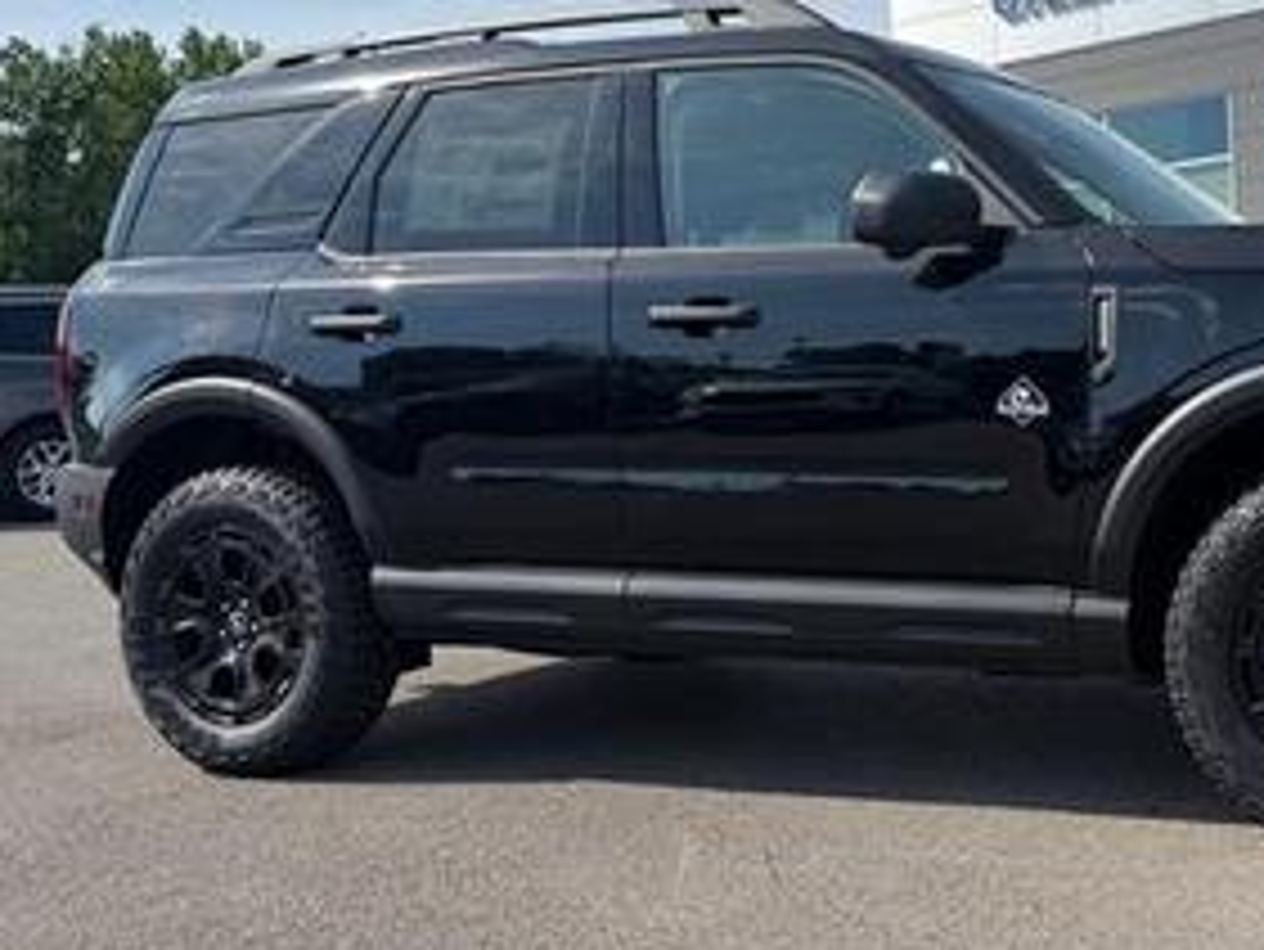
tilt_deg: +1.6
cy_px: 414
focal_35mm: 43
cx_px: 1026
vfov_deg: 33.6
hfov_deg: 41.8
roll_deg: +3.3
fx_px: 1571
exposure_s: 1/4405
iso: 80
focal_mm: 6.76
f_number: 1.78
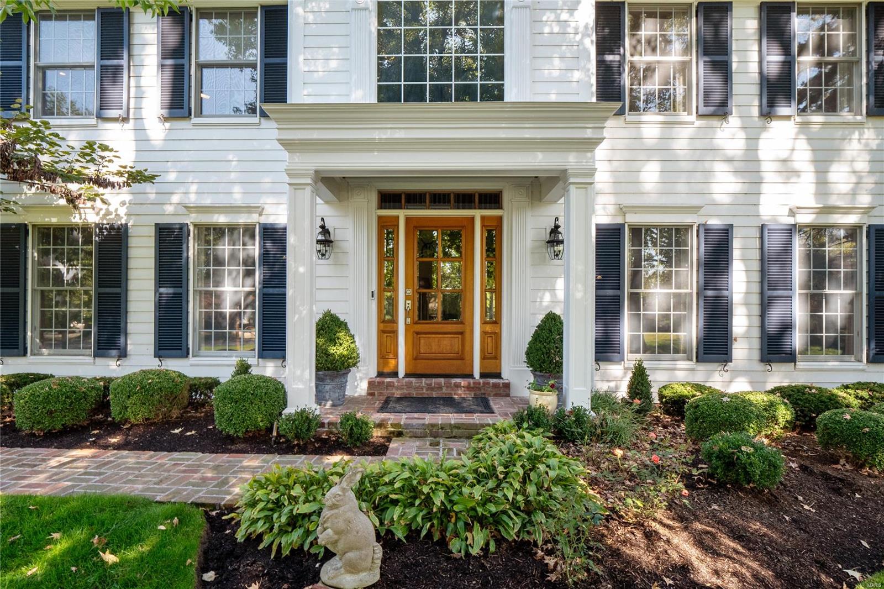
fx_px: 442
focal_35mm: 18
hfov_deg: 90.0
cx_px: 442
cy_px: 294
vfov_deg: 67.4
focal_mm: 9
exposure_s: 1/60
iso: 400
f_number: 8
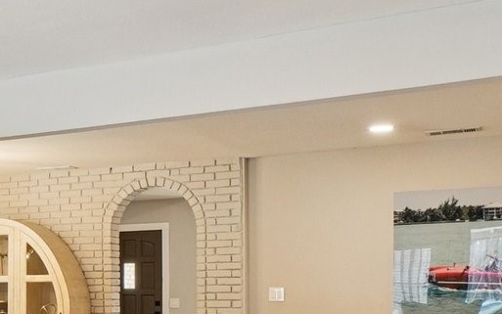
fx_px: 835
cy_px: 287
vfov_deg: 20.8
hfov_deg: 27.6
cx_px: -158
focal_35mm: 61
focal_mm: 10
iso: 400
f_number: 8
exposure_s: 1/15
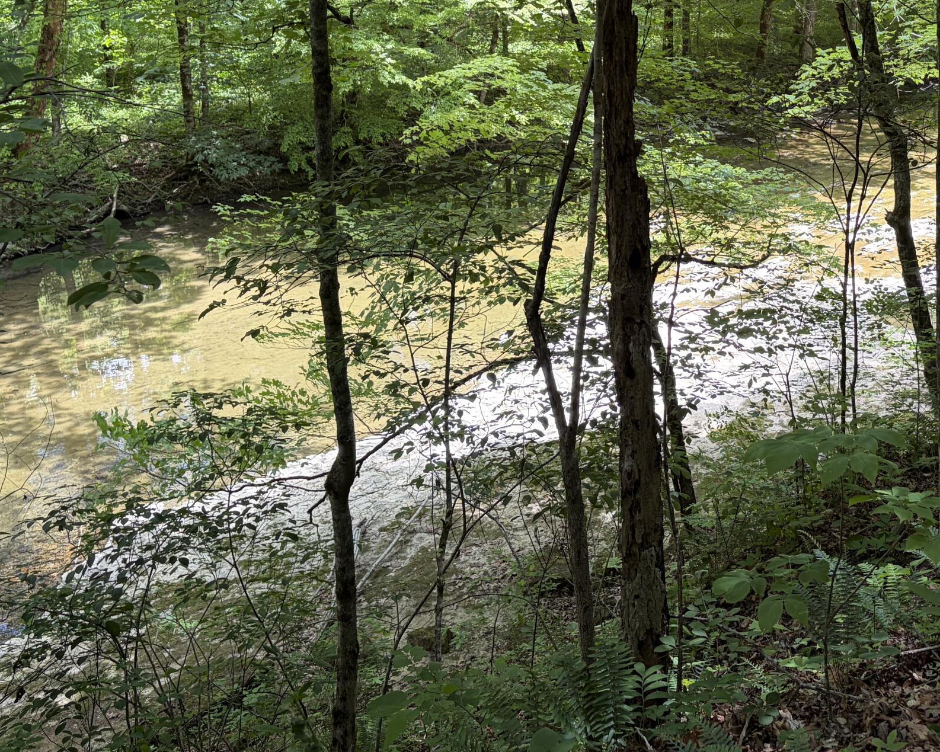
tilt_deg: -12.5
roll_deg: -0.7
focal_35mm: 48
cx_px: 679
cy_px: 120
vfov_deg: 30.5
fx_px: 1335
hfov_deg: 38.0
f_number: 1.6
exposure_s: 1/181
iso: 50
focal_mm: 5.96
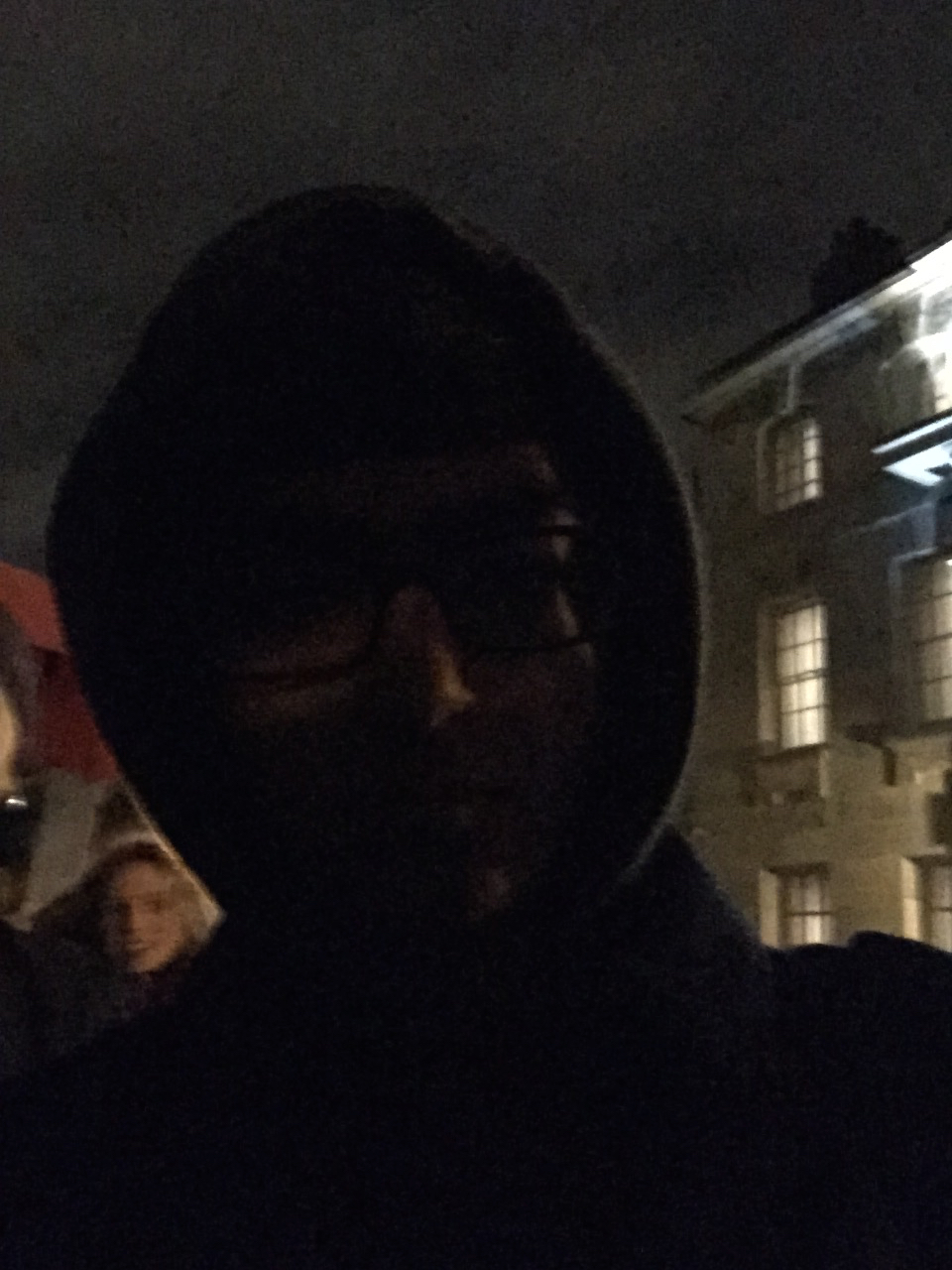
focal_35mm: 31
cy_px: 635
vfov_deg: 58.4
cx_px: 476
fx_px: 1137
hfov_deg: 45.4
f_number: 2.2
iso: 2000
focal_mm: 2.65
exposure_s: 1/15
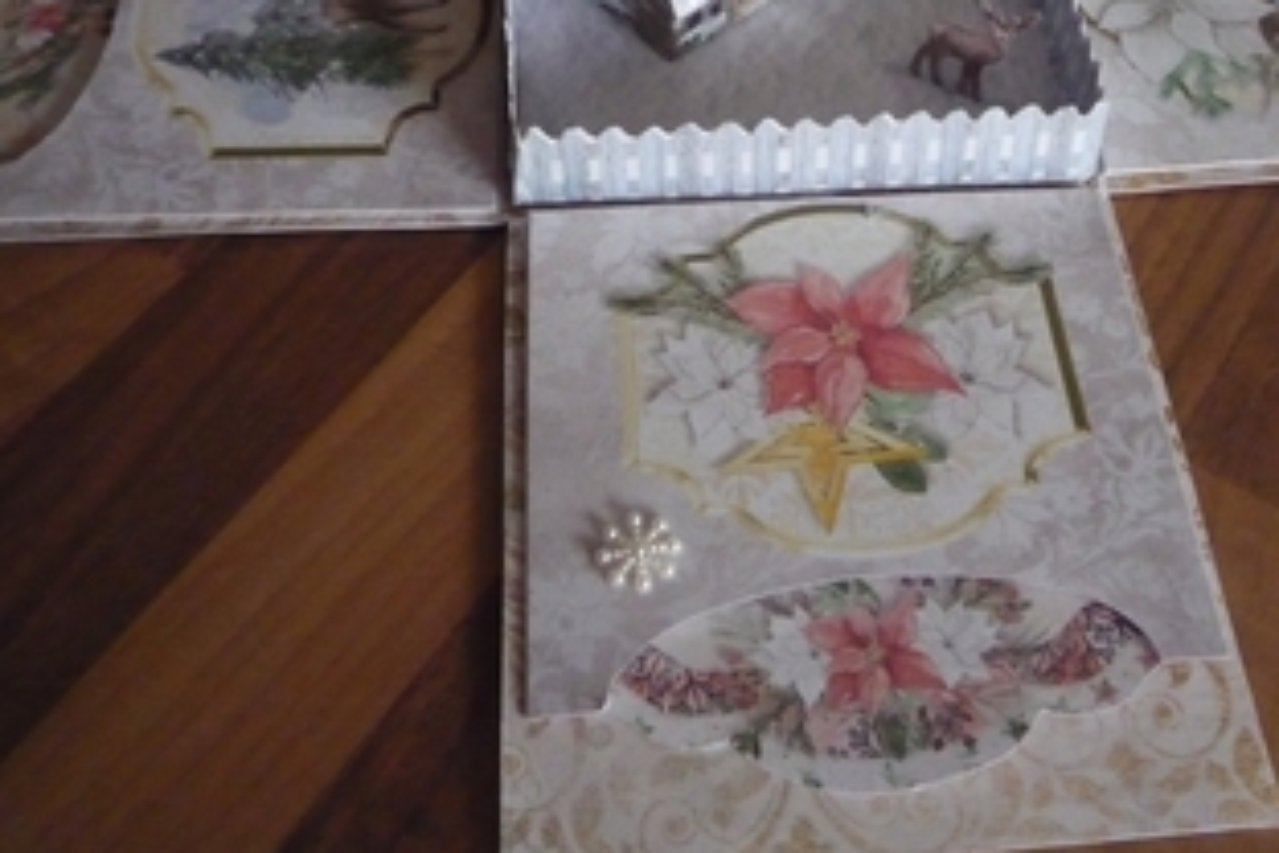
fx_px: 1599
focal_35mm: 45
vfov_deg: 29.3
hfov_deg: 43.3
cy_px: 187
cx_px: 791
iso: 800
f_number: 3.3
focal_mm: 5.2
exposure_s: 1/8
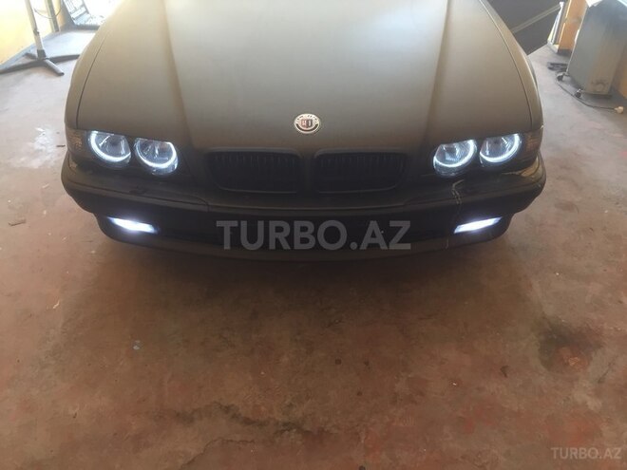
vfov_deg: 48.2
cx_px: 314
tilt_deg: -35.1
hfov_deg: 61.7
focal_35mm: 29
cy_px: 235
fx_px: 525
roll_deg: -1.9
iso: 80
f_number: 2.2
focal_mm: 4.15
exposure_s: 1/33
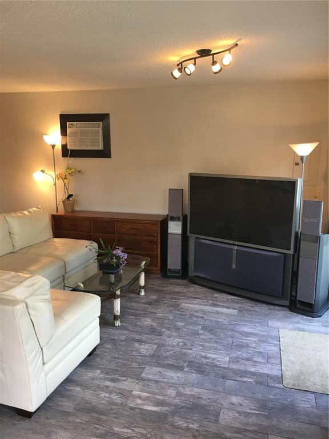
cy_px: 220
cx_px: 164
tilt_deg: -10.2
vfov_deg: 61.7
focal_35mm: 29
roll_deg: -1.1
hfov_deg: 48.2
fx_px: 367
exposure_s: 1/30
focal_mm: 4.15
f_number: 2.2
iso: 32
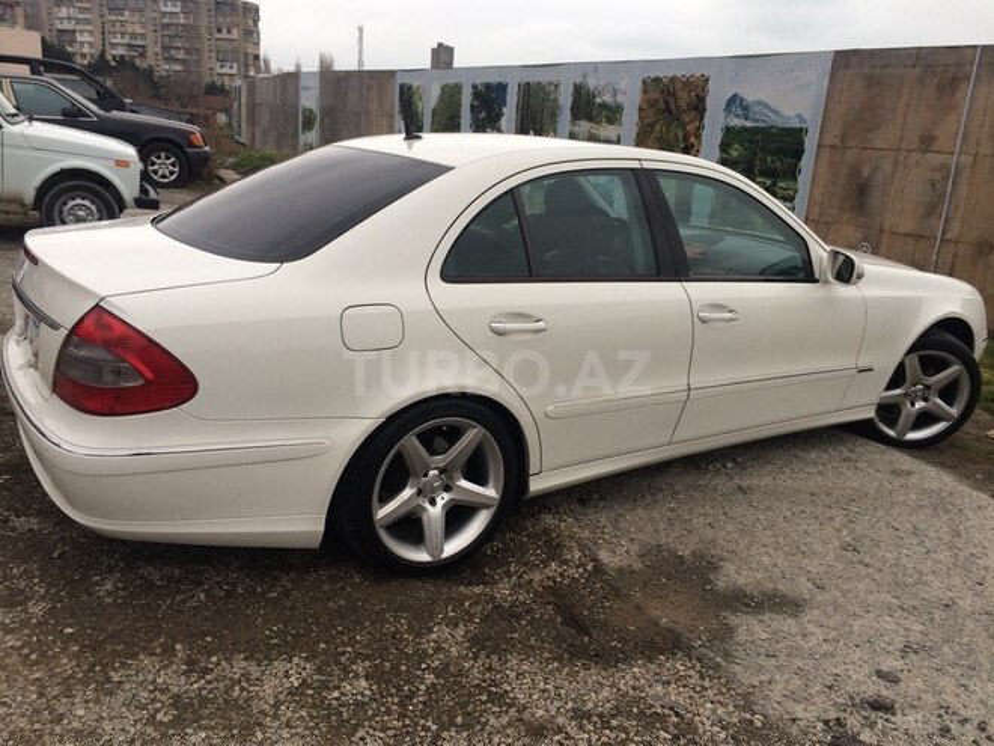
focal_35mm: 29
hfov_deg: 61.7
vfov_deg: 48.2
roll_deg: -2.3
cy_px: 373
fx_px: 833
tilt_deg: -17.5
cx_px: 497
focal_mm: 4.15
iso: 40
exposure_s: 1/100
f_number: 2.2
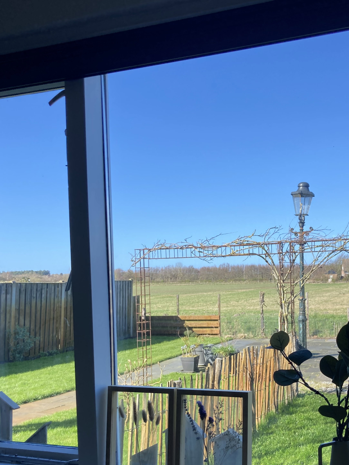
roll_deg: +2.4
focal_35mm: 39
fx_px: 524
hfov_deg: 36.5
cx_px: 226
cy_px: 304
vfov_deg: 47.2
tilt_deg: -1.8
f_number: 1.8
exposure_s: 1/326
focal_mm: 3.99
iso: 20
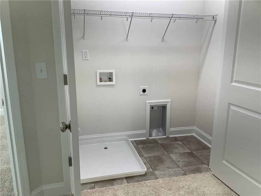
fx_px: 219
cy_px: 98
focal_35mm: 29
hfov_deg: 61.7
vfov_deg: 48.2
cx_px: 130
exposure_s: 1/120
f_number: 1.8
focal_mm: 3
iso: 32
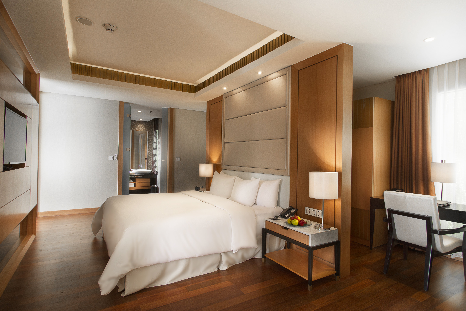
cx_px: 233
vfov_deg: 67.4
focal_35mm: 18
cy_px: 156
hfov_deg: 90.0
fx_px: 233
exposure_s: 1/15
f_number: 10
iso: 200
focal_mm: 18
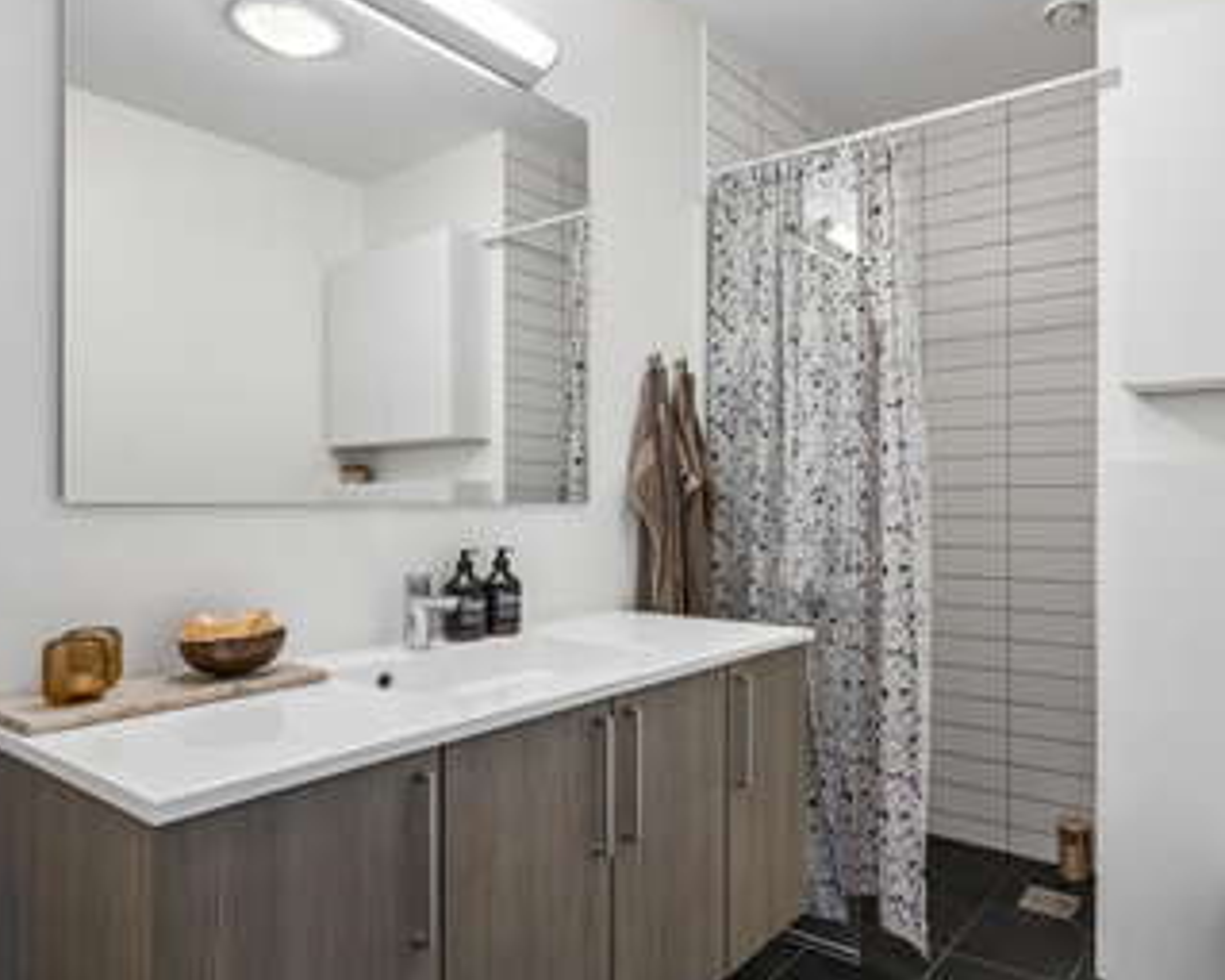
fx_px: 784
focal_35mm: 22
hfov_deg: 75.0
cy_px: 511
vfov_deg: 64.0
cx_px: 745
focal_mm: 17.5
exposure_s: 1/8
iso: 640
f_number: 9
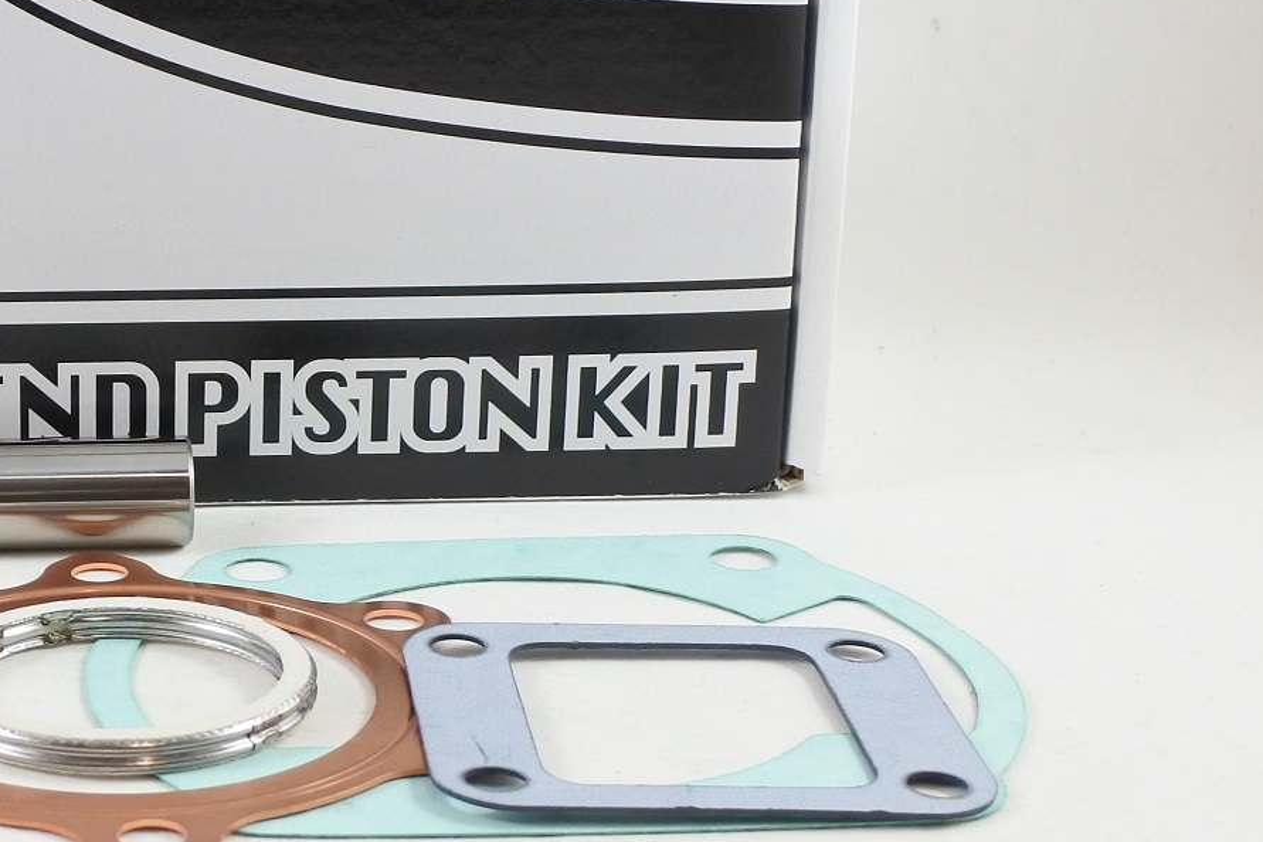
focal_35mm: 56
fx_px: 1965
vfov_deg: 24.1
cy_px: 265
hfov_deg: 32.4
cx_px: -39
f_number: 3.5
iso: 400
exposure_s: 1/125
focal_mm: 10
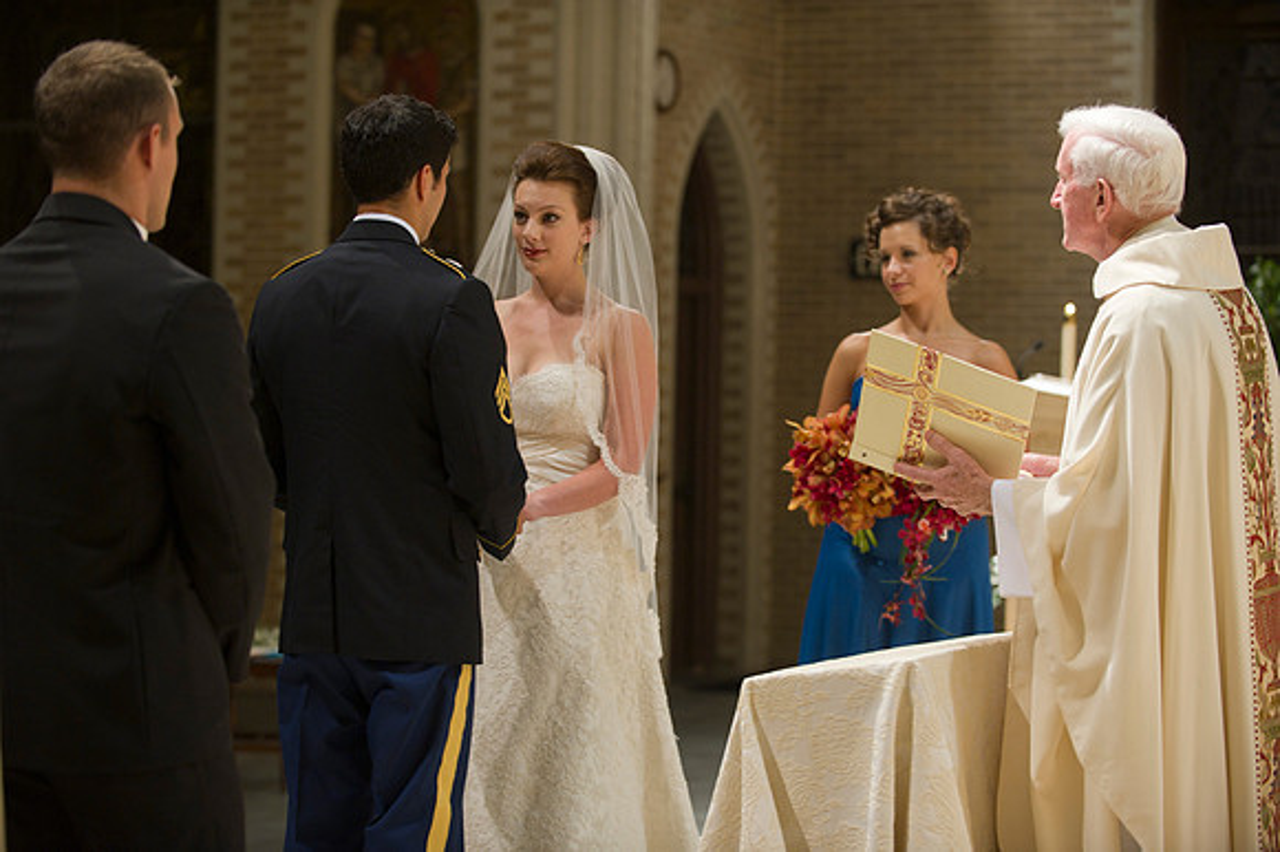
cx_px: 640
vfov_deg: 15.9
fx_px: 3056
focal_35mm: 86
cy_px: 426
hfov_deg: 23.7
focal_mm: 86
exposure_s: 1/60
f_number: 2.8
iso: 800
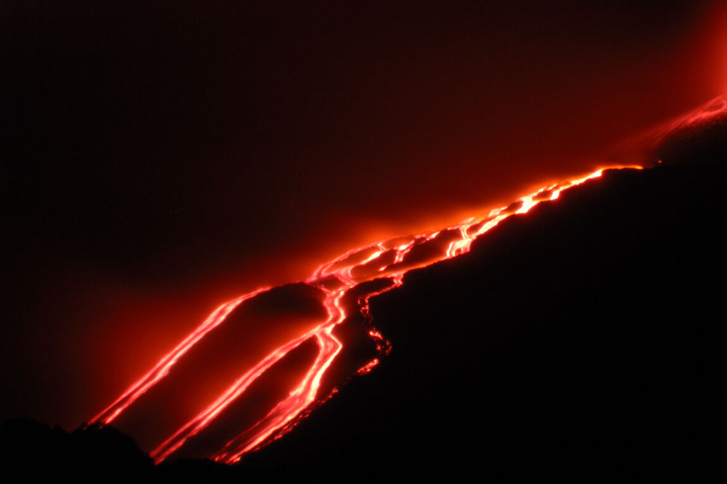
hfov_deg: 4.6
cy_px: 190
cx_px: 434
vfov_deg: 3.1
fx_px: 9024
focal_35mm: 447
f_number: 40
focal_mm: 240
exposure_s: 145
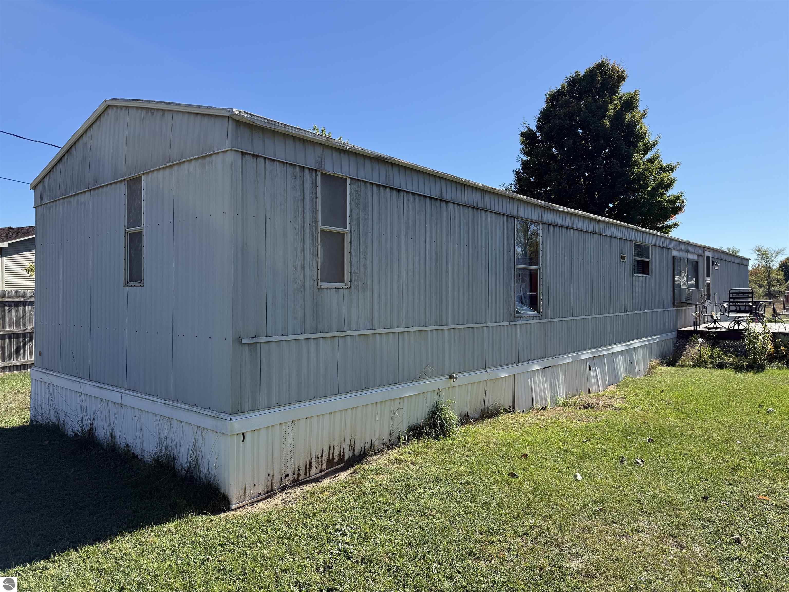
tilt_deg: +0.9
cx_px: 394
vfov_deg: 56.8
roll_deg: +0.2
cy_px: 296
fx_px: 547
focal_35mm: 24
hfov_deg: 71.6
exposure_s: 1/3279
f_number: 1.78
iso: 100
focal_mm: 6.76
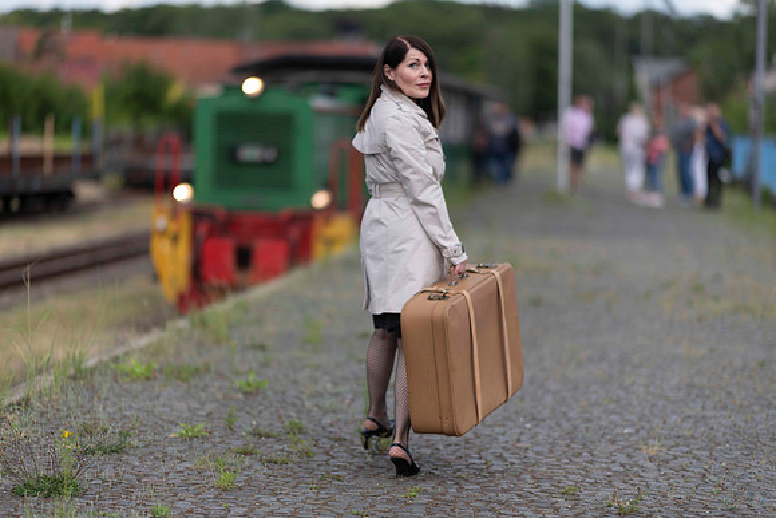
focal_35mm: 105
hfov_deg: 19.5
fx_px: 2264
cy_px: 259
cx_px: 388
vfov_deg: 13.0
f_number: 1.4
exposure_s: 1/3200
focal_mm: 105
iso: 64
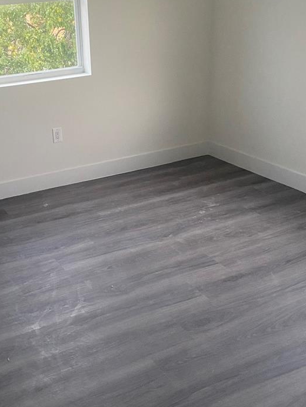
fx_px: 530
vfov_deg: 42.0
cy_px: 186
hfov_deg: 31.8
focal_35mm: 45
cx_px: 94
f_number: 1.8
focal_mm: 4.25
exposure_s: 1/60
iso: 400
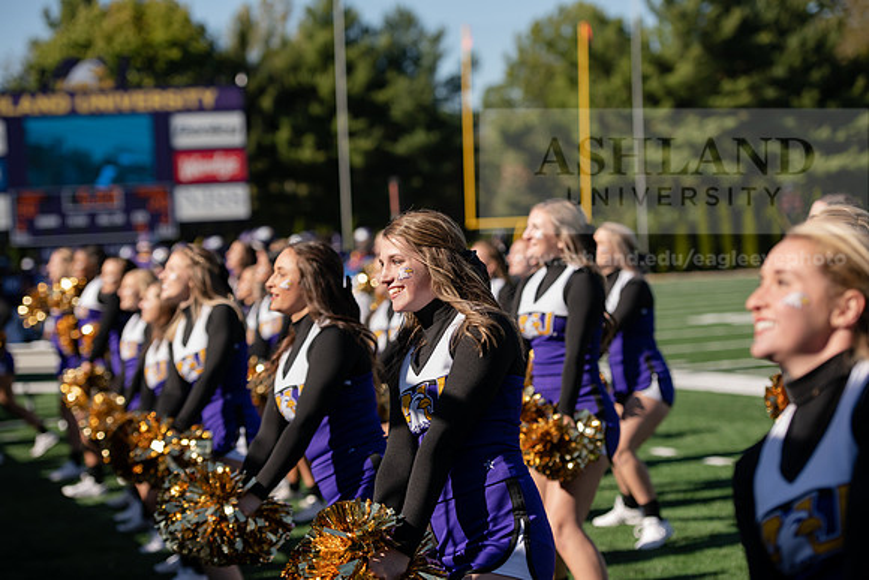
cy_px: 290
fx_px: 2366
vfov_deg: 14.0
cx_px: 434
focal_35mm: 98
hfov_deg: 20.8
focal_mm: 98
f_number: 3.5
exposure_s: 1/1250
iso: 125
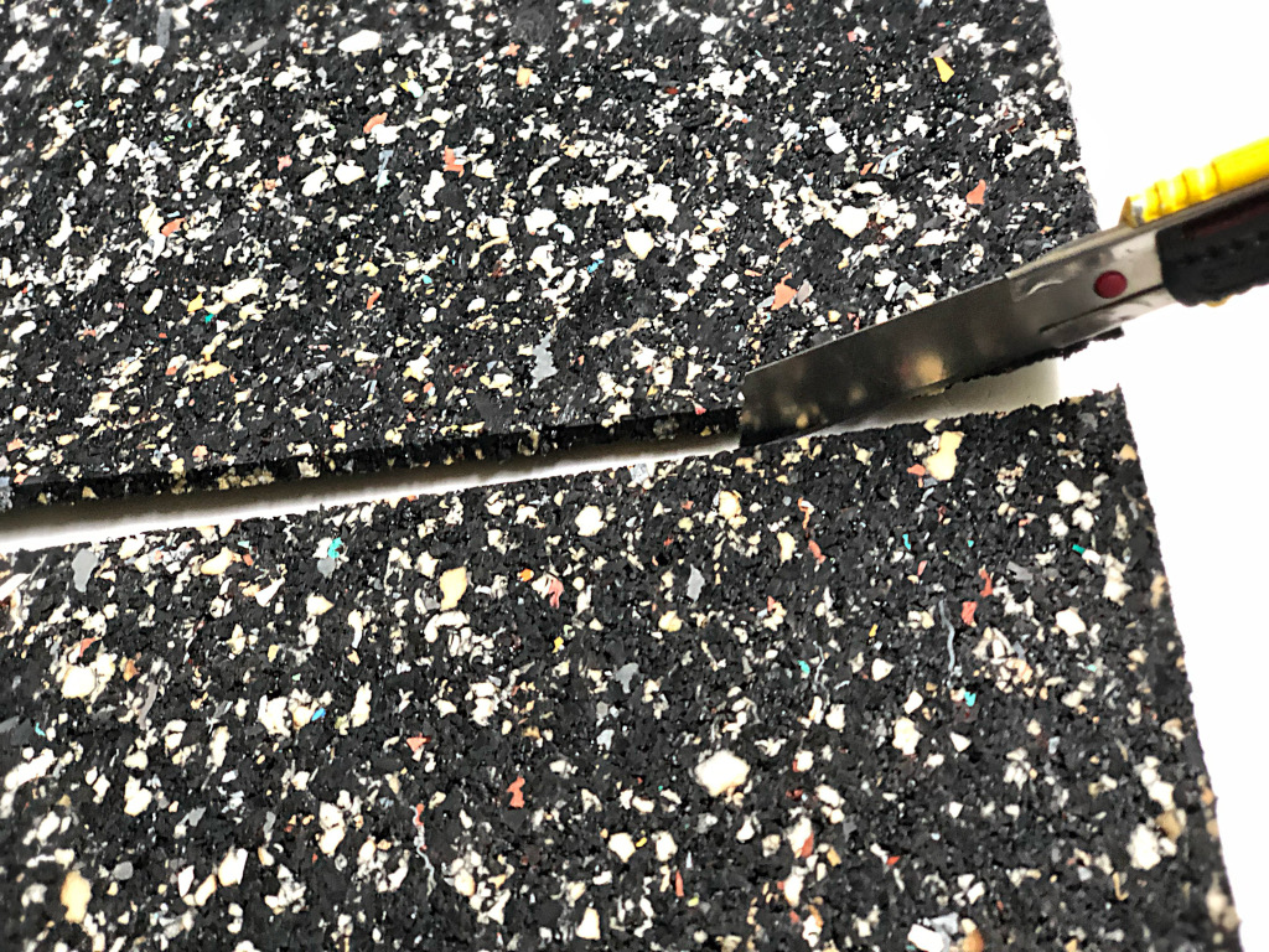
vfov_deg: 28.0
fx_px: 1906
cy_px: 476
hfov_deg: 36.8
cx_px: 634
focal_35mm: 52
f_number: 2.4
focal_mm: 6
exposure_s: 1/8
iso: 200
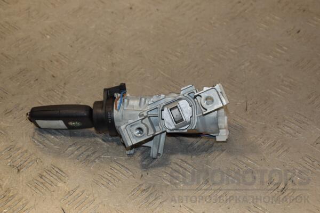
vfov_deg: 14.7
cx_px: 160
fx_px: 827
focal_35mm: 93
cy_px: 106
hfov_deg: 21.9
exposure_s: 1/200
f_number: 7.1
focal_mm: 62
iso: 800
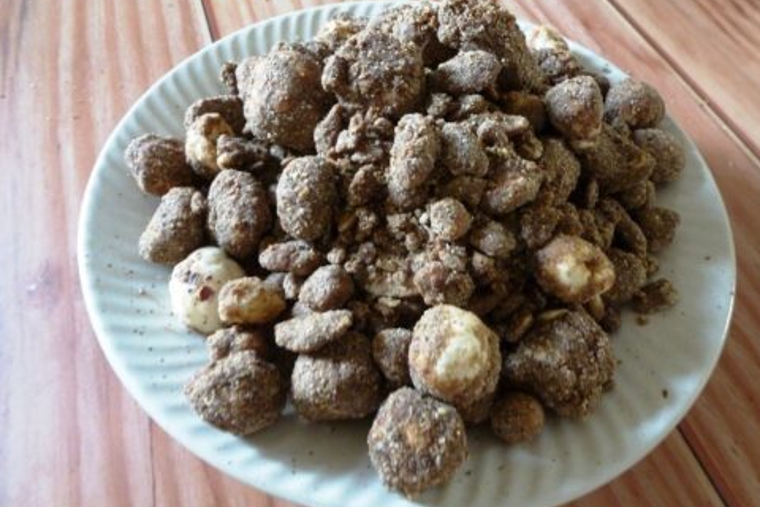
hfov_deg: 69.4
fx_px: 549
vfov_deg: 49.6
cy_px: 250
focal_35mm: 26
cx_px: 383
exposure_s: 1/4
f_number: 3.3
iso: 400
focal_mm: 4.3
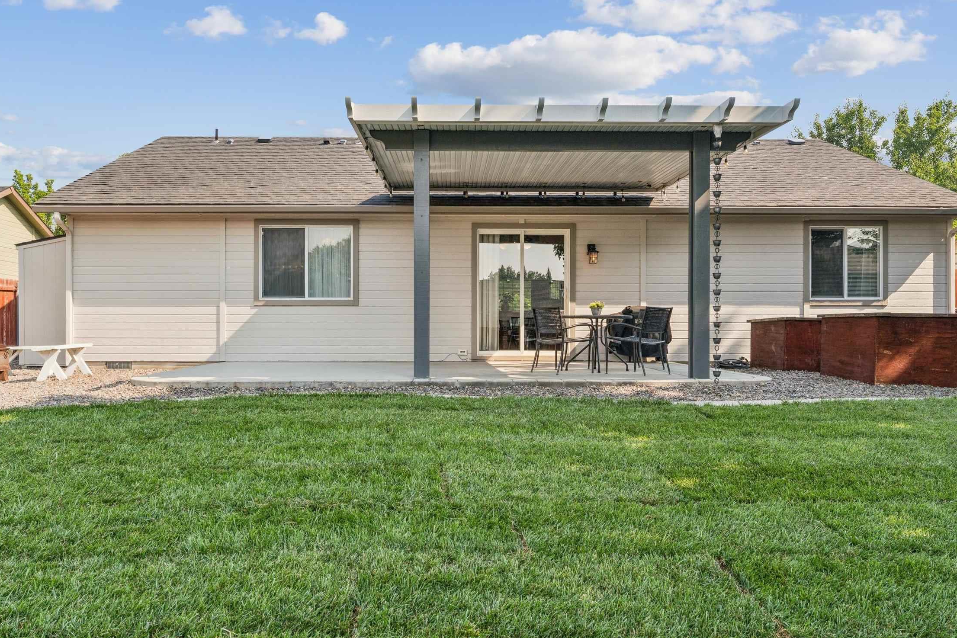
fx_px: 687
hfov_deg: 69.7
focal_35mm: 26
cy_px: 338
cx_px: 452
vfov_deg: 49.8
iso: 400
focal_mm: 18.6
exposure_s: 1/80
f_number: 14
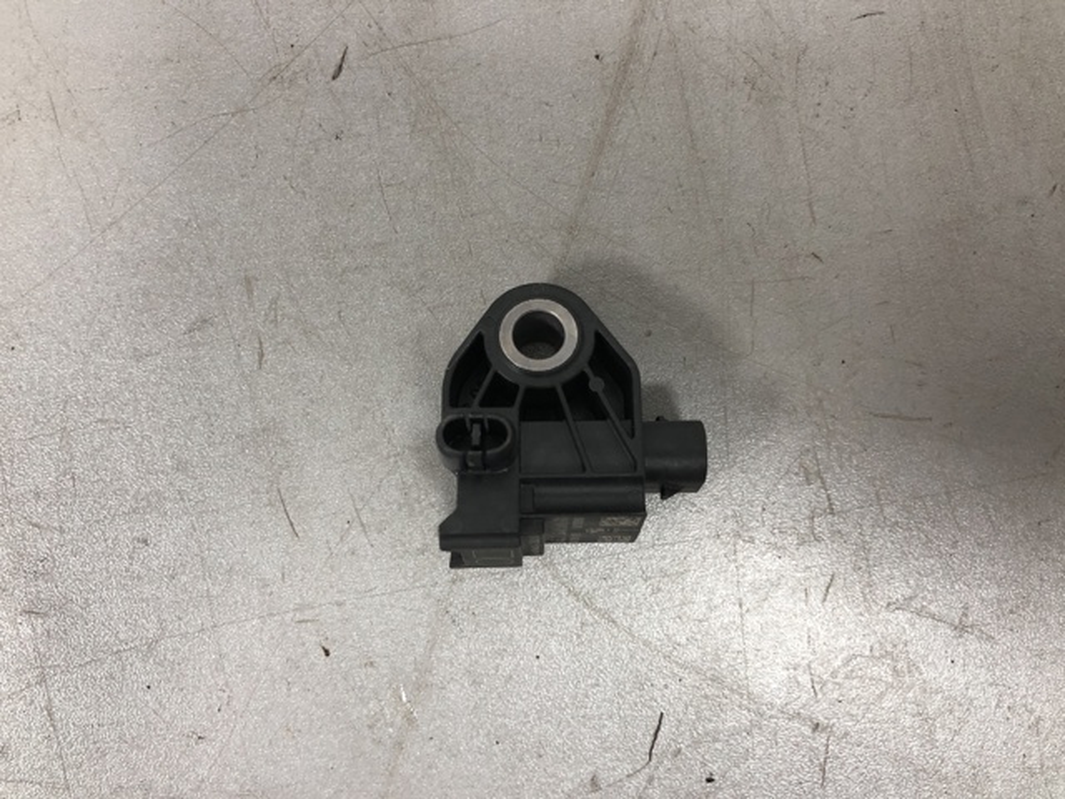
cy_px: 400
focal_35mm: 28
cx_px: 532
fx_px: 861
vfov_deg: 49.7
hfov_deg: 63.4
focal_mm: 4
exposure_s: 1/25
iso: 40
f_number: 1.8
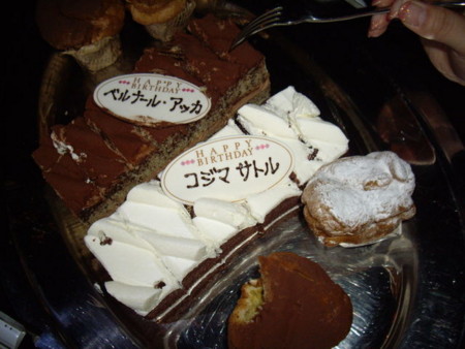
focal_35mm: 38
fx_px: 511
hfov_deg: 49.0
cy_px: 174
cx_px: 232
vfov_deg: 37.8
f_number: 2.8
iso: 400
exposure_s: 1/40
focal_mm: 7.9
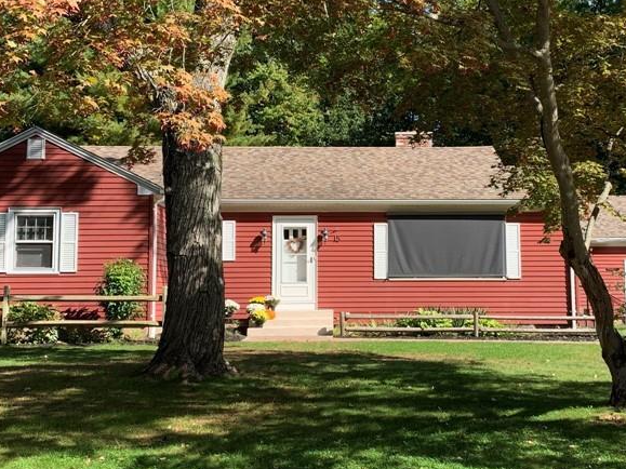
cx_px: 377
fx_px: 832
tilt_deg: +6.4
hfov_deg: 41.0
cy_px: 225
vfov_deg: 31.5
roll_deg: +0.4
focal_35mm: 46
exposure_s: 1/737
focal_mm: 4.25
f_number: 1.8
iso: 25
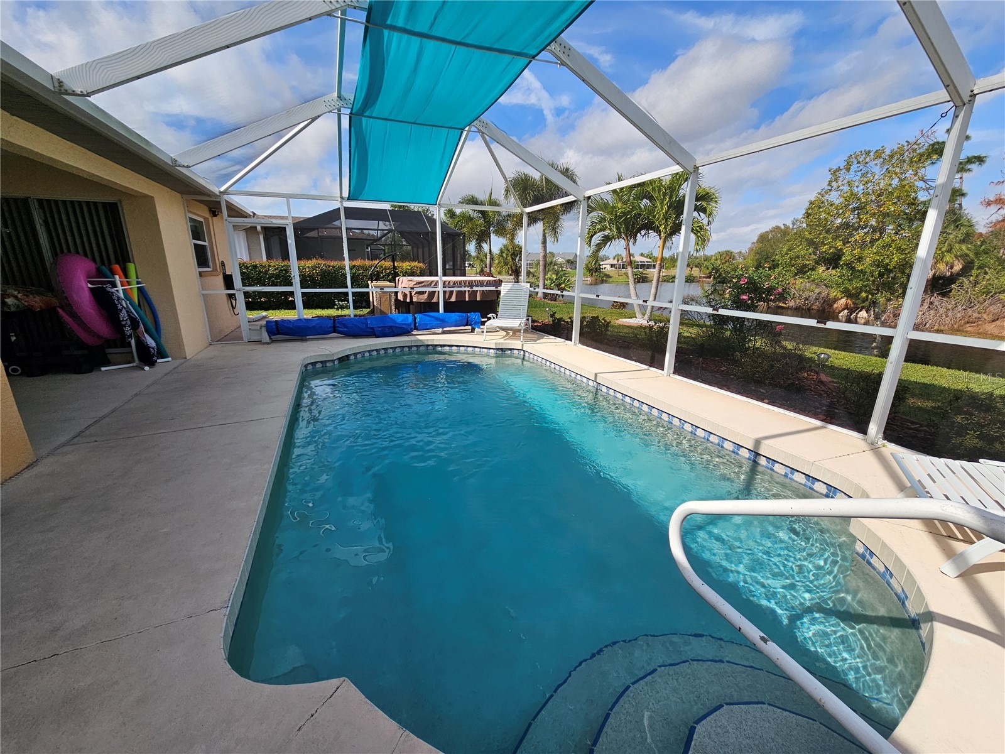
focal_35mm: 13
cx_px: 502
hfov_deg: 106.2
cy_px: 377
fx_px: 377
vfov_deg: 89.9
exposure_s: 1/1709
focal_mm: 2.2
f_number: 2.2
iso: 50
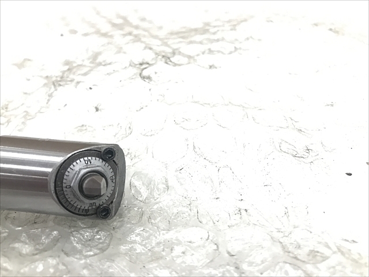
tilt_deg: -38.8
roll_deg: +3.6
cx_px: 184
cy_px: 138
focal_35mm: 28
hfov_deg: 63.4
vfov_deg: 49.7
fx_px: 298
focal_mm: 3.99
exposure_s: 1/20
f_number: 1.8
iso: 40
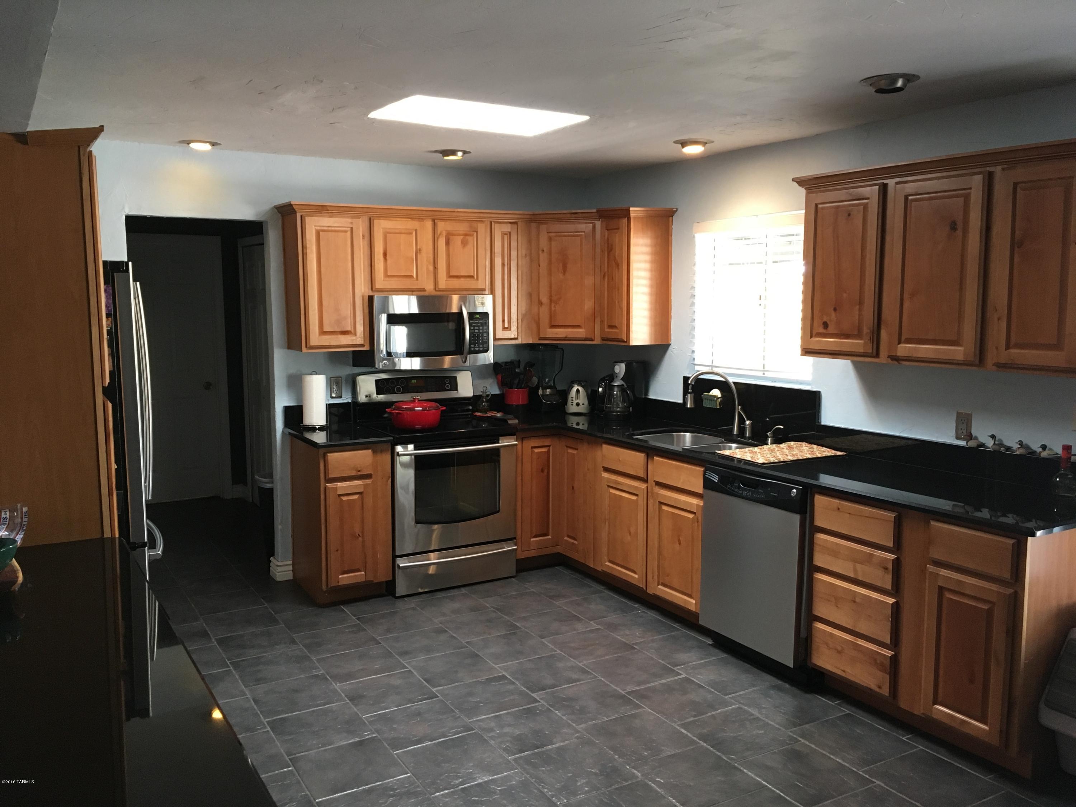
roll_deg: +0.2
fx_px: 901
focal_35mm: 29
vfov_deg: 48.2
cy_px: 404
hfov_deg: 61.7
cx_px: 538
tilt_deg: -7.6
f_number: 2.2
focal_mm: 4.15
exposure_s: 1/30
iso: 100
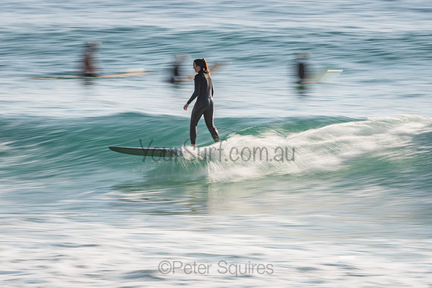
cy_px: 144
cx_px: 216
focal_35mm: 500
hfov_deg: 4.1
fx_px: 6001
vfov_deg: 2.8
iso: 31
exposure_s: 1/20
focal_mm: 500
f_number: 13
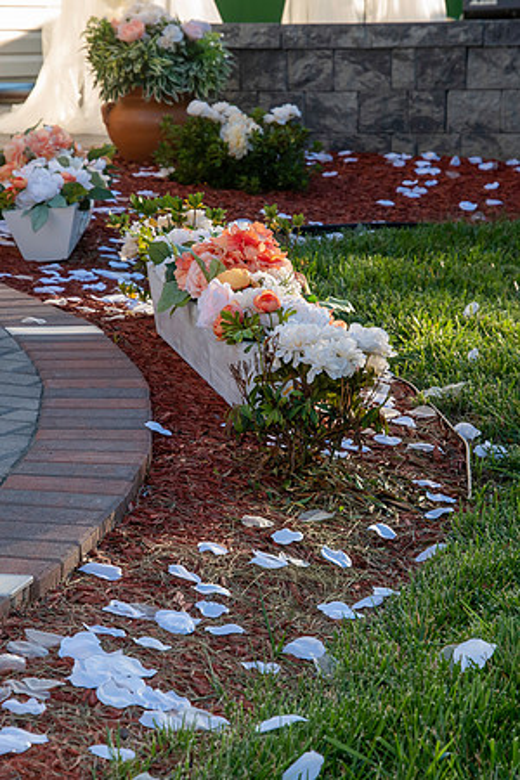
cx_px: 275
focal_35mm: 117
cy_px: 390
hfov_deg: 11.7
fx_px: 2535
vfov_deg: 17.5
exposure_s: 1/250
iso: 400
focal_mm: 52
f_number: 6.3
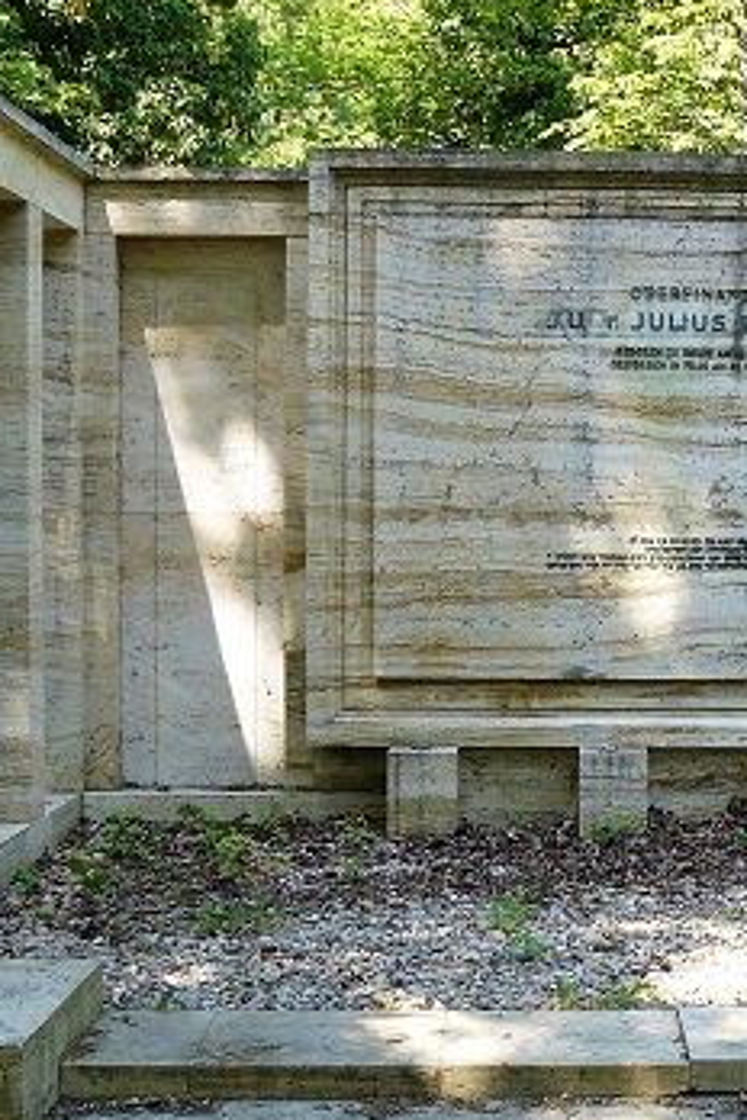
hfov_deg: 17.6
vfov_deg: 26.6
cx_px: 726
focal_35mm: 76
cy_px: 628
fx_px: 2365
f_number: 4
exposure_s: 1/125
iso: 100
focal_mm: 6
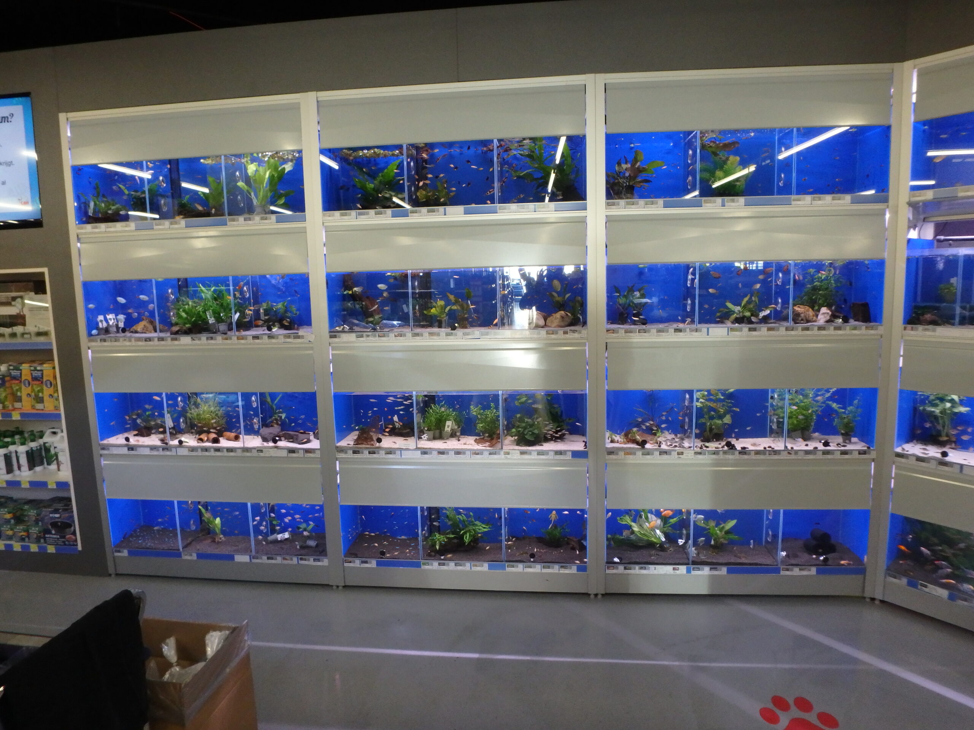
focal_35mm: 21
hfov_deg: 79.0
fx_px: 591
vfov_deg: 63.4
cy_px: 365
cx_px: 487
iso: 400
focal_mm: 3.7
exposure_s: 1/30
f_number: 3.5
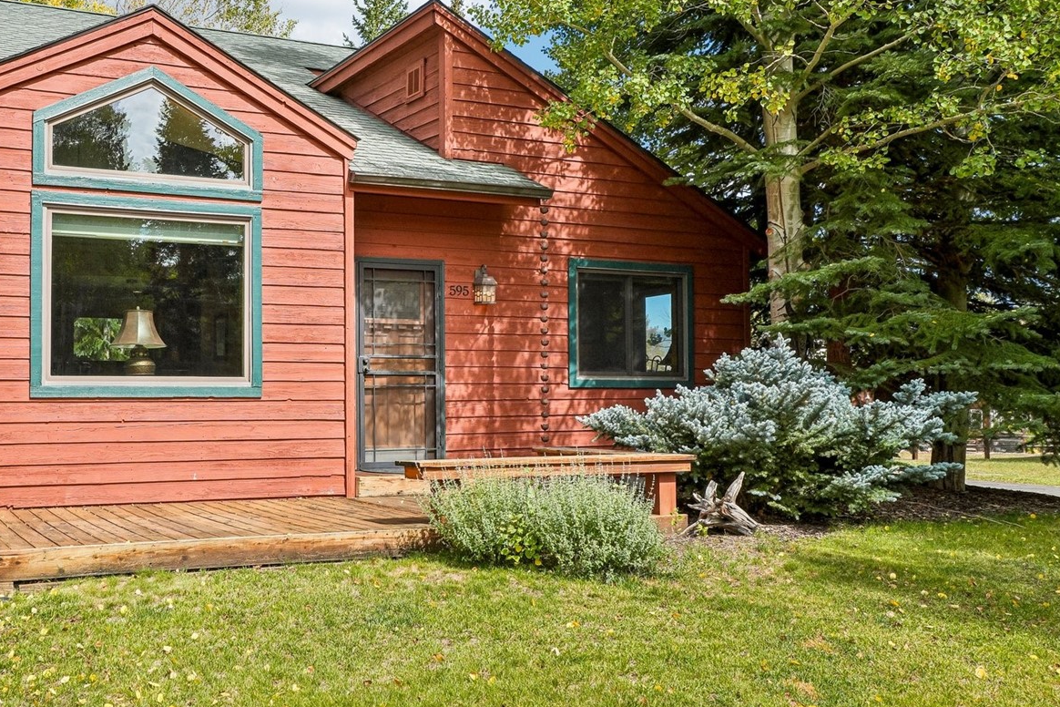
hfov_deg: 53.2
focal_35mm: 35
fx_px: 1030
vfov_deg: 37.7
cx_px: 340
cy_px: 284
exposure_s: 1/250
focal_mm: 16
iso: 100
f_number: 8
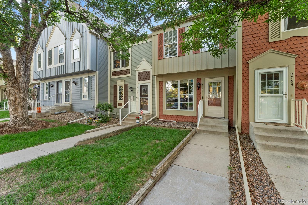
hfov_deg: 97.8
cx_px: 154
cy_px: 102
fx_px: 134
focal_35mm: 16
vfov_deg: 74.8
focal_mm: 15.7
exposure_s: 1/30
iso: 400
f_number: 9
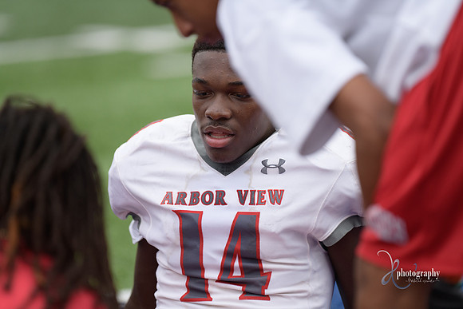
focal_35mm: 300
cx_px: 232
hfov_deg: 6.9
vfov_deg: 4.6
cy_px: 154
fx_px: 3859
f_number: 2.8
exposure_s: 1/500
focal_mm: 300
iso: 800
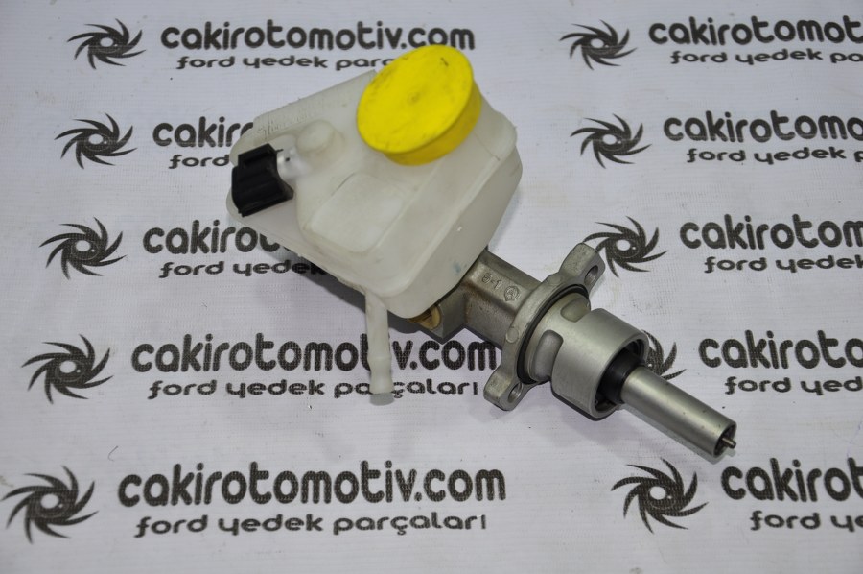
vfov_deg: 17.5
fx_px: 1868
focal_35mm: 78
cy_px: 287
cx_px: 432
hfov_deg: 26.0
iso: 200
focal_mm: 52
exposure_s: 1/60
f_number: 5
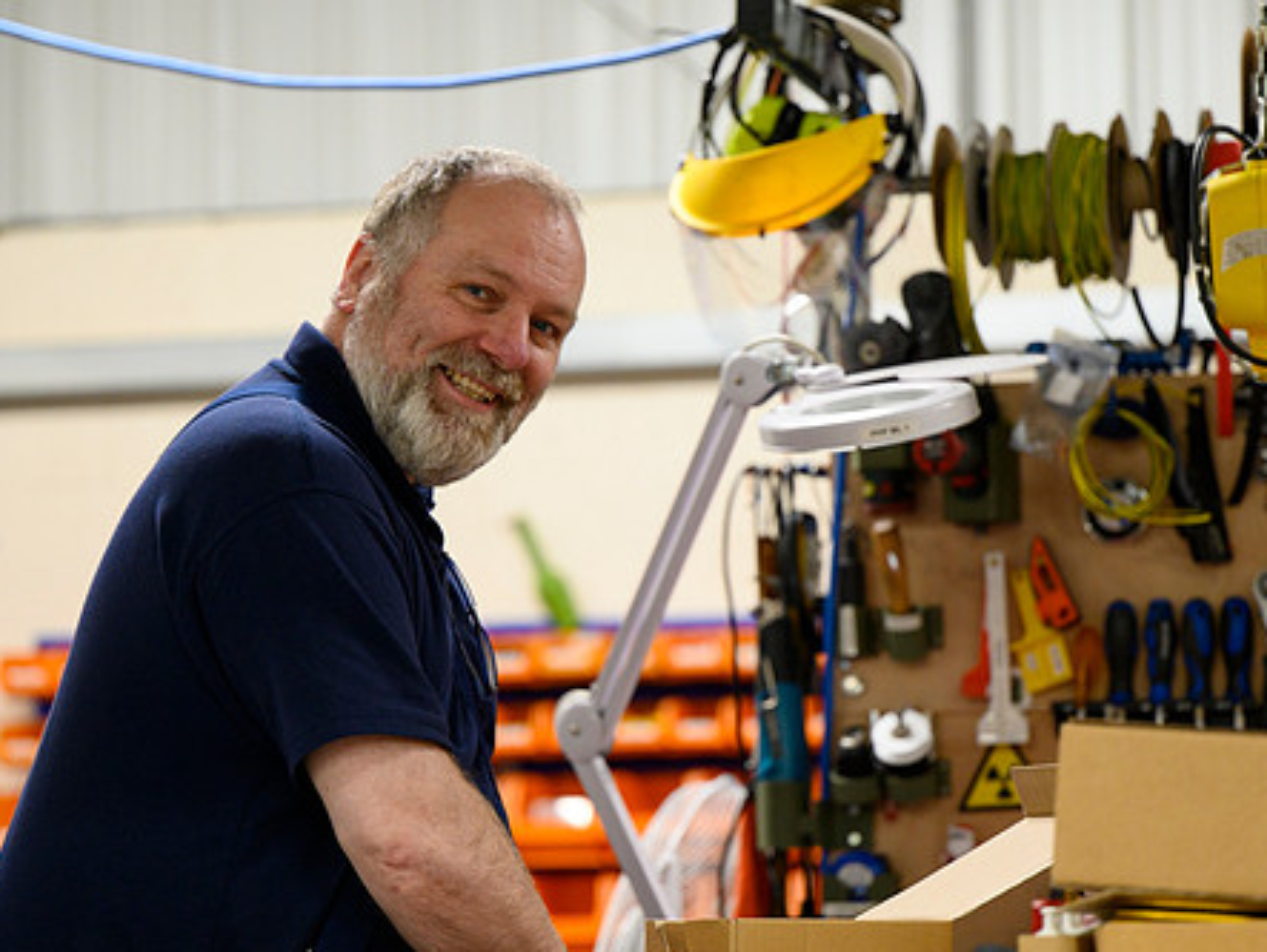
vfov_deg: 11.2
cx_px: 632
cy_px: 483
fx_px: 4835
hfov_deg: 14.9
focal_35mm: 132
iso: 1600
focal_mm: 105
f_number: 2.8
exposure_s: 1/200
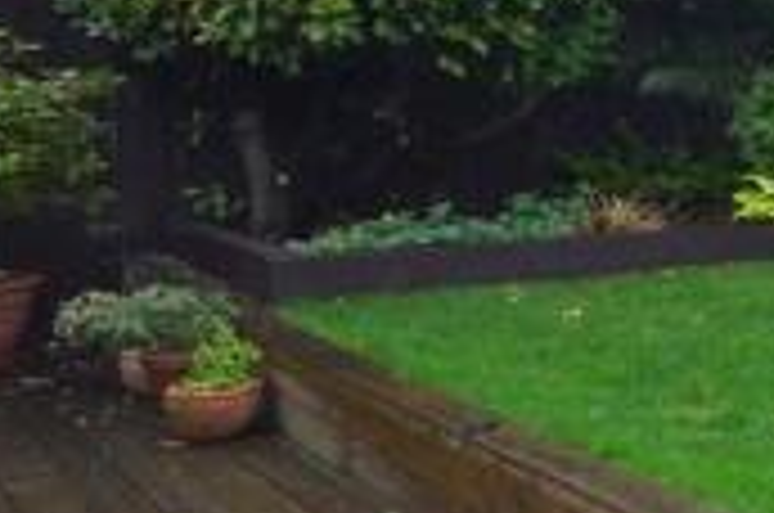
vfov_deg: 21.3
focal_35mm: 63
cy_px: 122
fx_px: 1350
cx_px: 1418
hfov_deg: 20.9
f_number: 11
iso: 200
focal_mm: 11
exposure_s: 1/10
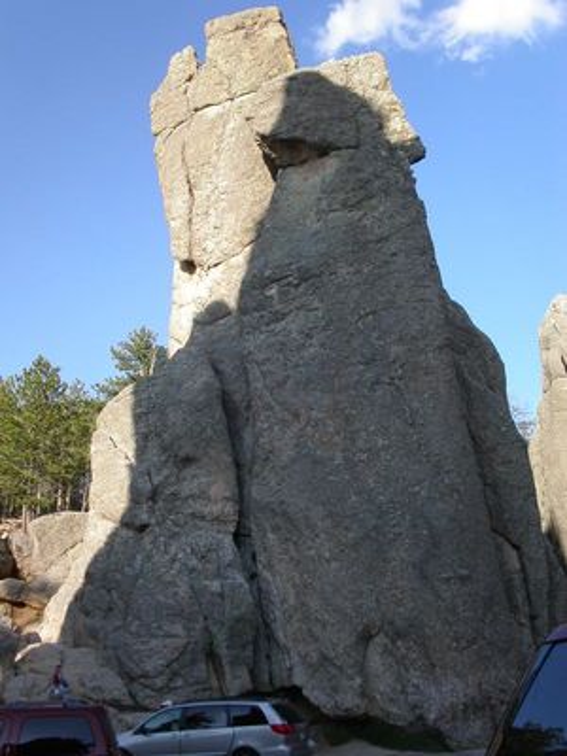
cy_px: 378
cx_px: 284
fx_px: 830
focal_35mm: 38
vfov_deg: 49.0
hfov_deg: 37.7
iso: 100
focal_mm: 7.8
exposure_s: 1/125
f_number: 8
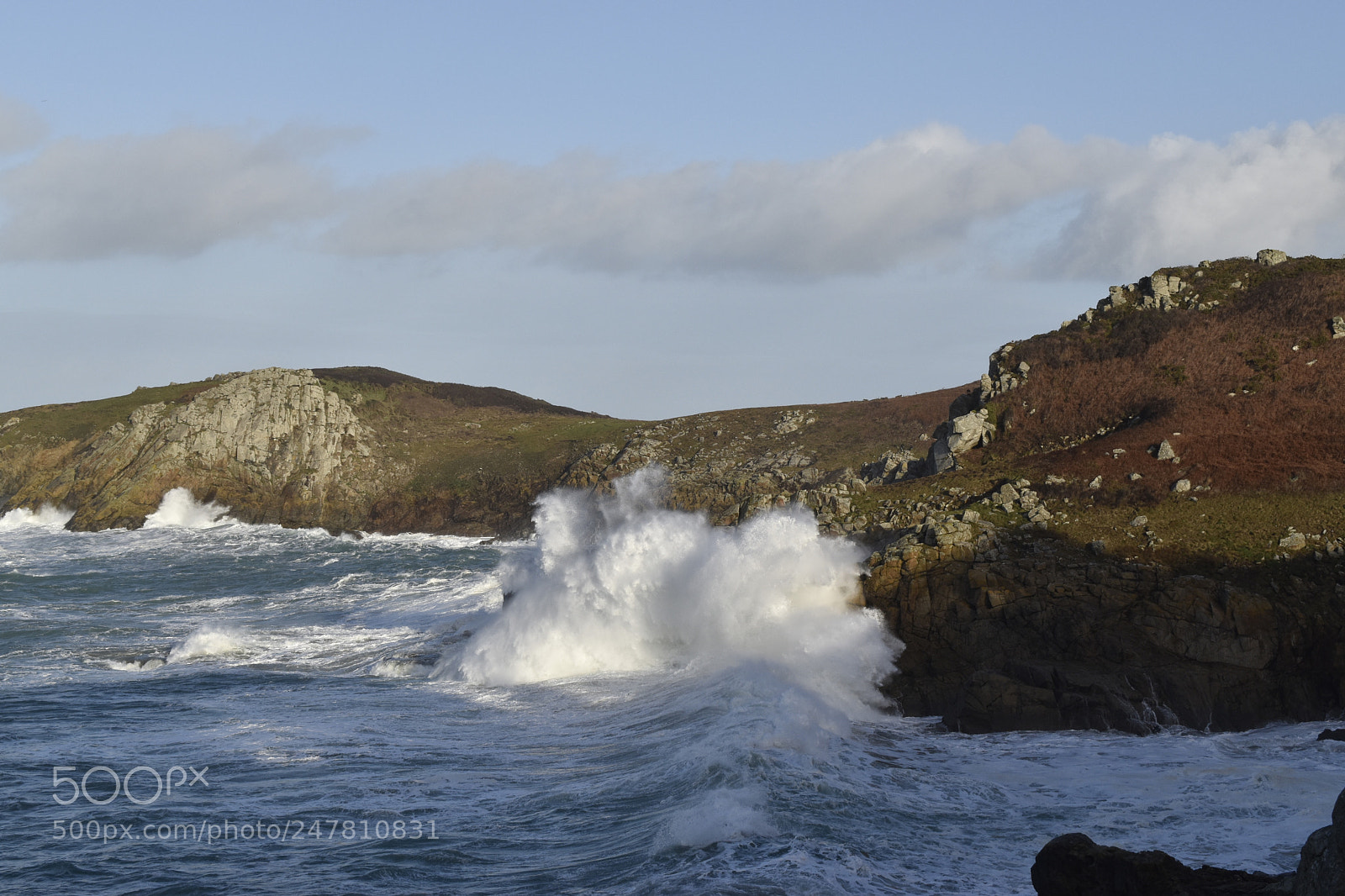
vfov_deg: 21.6
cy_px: 448
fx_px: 2353
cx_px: 672
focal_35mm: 63
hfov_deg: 31.9
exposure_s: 1/640
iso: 320
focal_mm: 42
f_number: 13
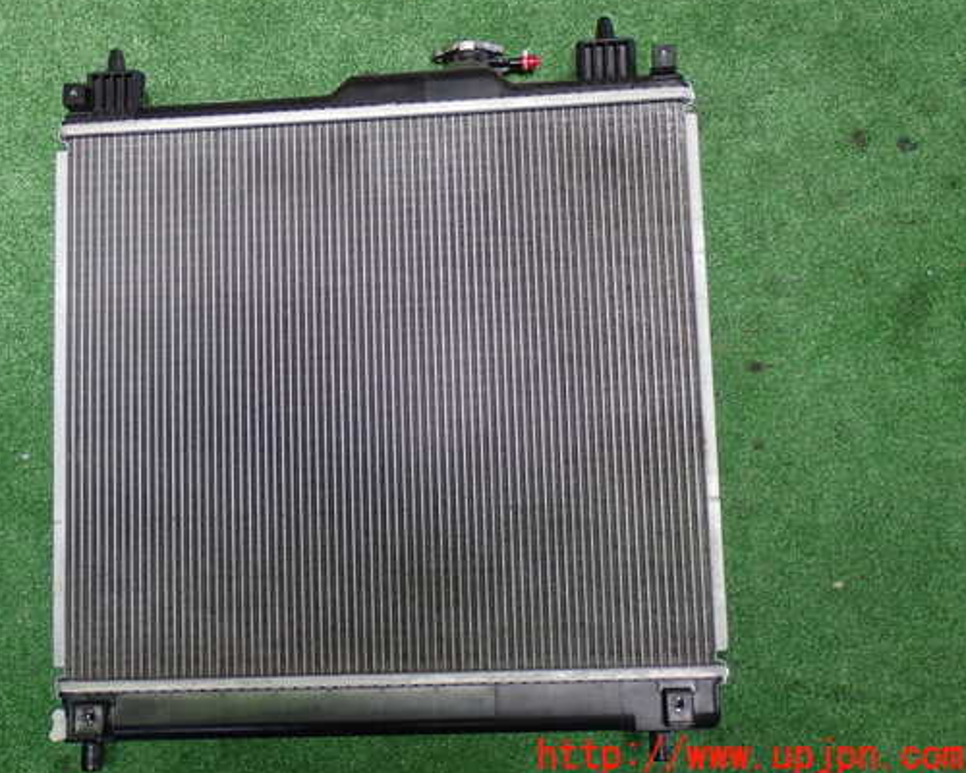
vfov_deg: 27.6
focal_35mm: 55
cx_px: 394
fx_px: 1572
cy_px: 346
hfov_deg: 34.1
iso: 200
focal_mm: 8.4
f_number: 3.1
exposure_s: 1/60
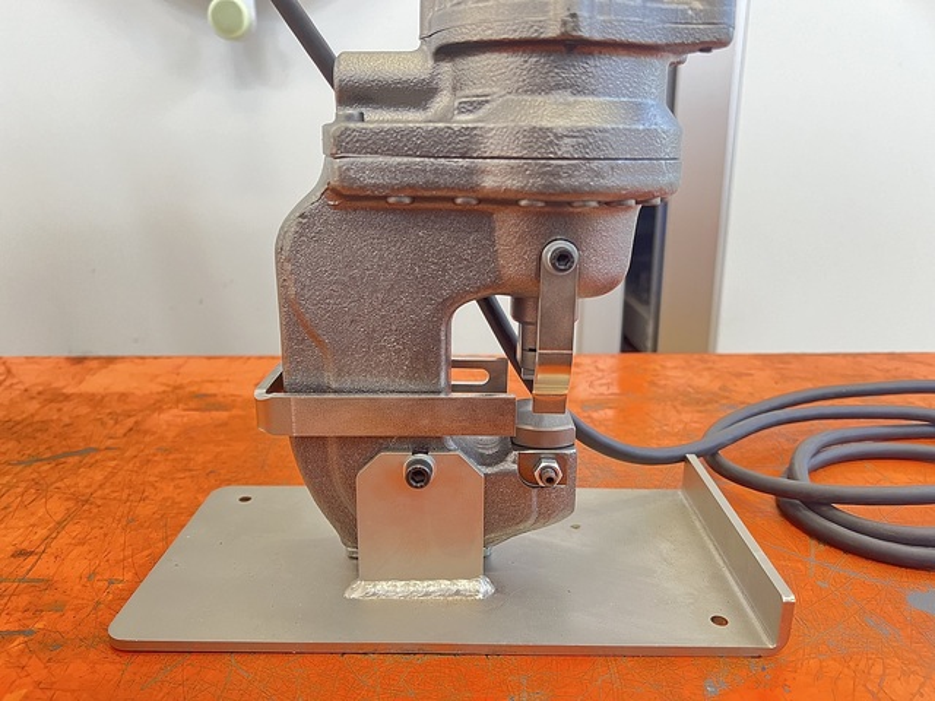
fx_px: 702
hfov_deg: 67.3
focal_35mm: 26
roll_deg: +0.8
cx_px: 468
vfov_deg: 53.1
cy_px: 350
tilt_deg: -17.7
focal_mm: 5.7
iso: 500
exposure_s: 1/60
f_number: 1.5
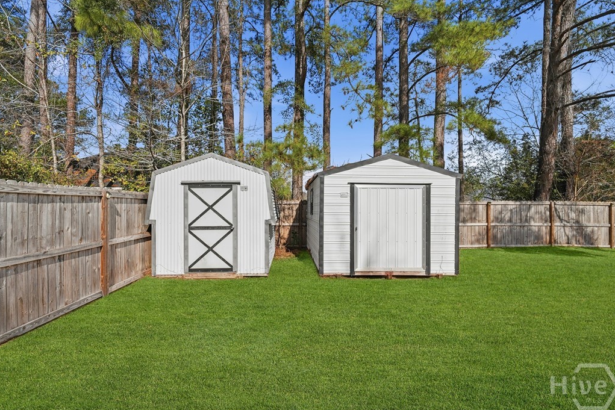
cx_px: 301
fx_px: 290
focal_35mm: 17
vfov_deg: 70.4
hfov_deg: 93.3
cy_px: 213
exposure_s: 1/3200
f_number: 9
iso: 320
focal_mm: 16
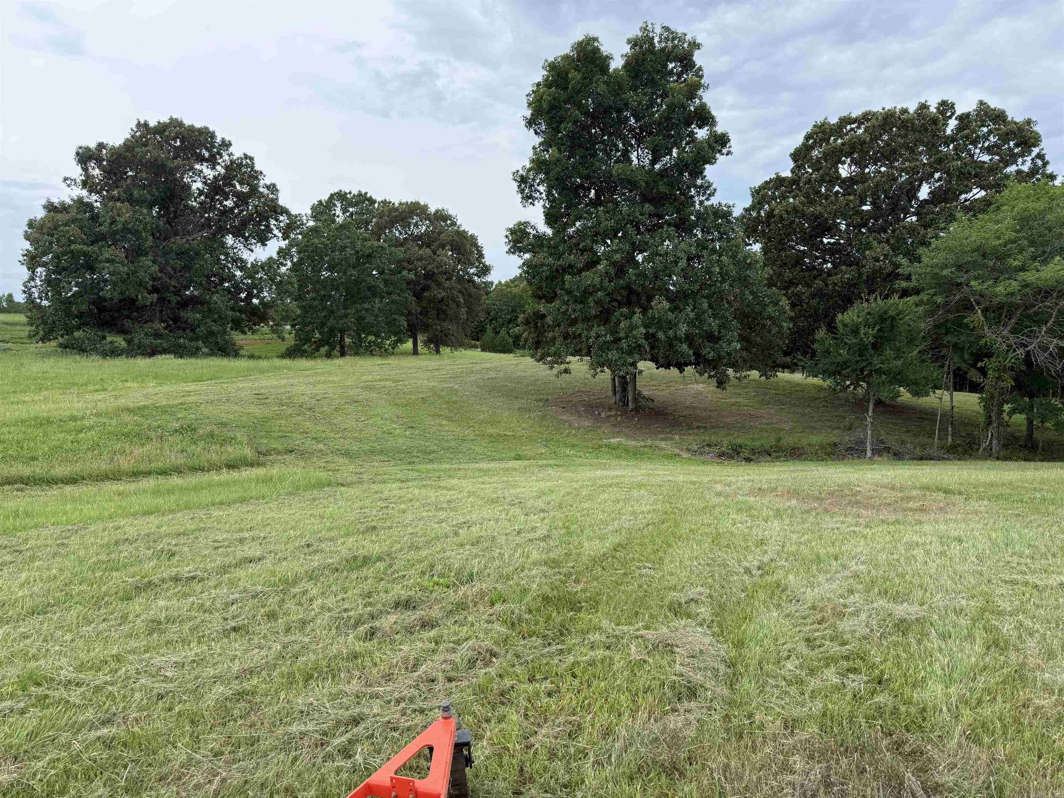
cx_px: 532
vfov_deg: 56.8
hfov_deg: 71.6
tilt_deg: -6.3
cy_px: 399
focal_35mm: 24
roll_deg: +0.3
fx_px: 738
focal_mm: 6.76
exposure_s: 1/1211
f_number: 1.78
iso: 80
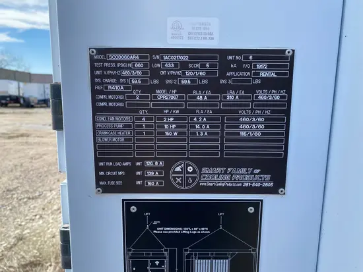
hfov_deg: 67.3
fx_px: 273
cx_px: 182
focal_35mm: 26
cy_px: 136
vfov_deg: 53.1
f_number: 1.8
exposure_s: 1/1053
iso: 32
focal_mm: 4.25
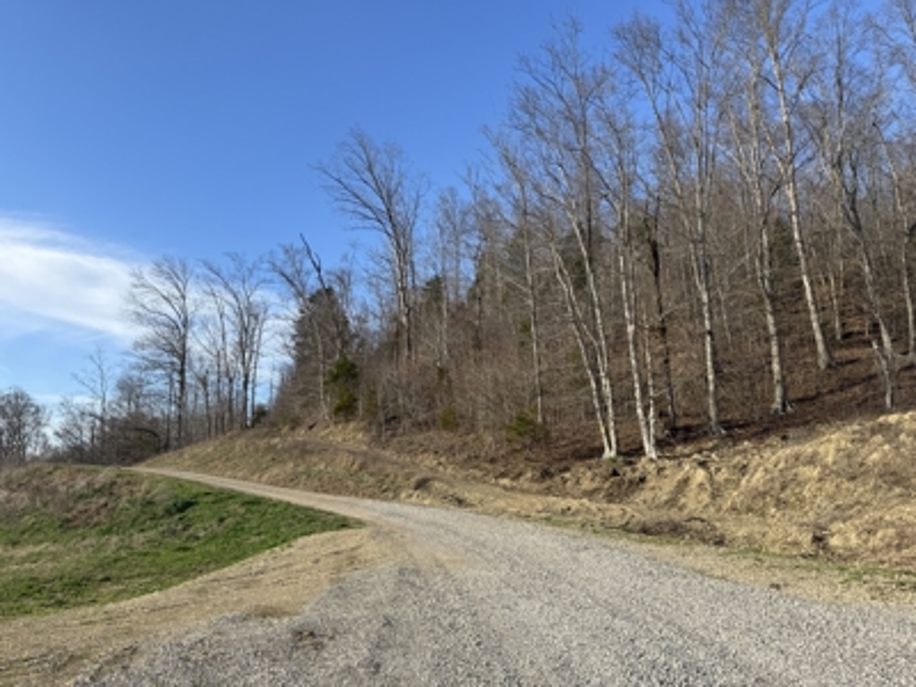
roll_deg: -1.1
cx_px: 458
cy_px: 344
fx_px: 635
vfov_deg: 56.8
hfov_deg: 71.6
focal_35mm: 24
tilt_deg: +13.5
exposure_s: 1/2232
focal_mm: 6.76
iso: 80
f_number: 1.78
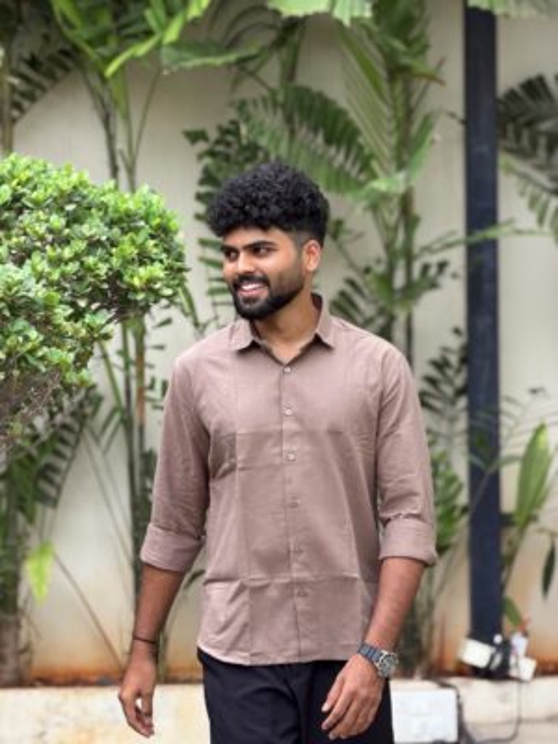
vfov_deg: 19.6
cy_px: 372
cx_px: 279
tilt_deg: -1.8
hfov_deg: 14.8
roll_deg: +0.2
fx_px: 2149
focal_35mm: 100
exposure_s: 1/121
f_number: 2.8
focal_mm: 16.89
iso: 64
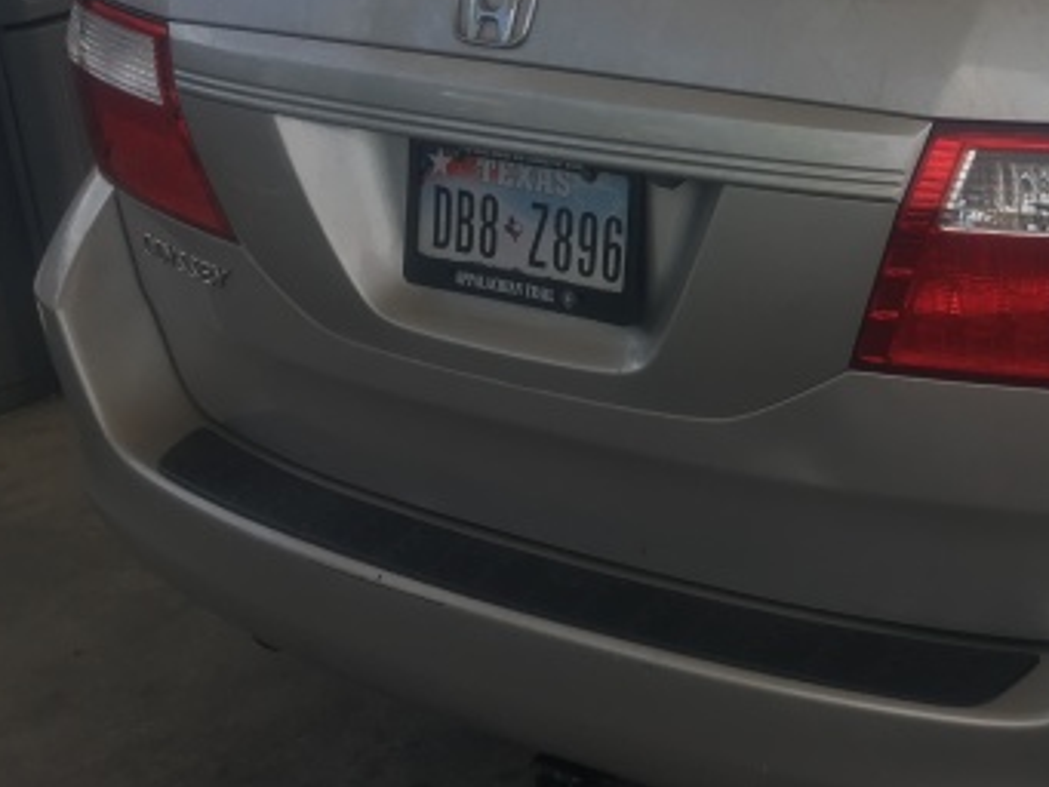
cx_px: 1089
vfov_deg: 21.3
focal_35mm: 68
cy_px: 135
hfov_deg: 26.7
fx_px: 2061
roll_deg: +3.3
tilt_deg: -18.0
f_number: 2.2
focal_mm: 4.15
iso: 25
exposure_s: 1/810
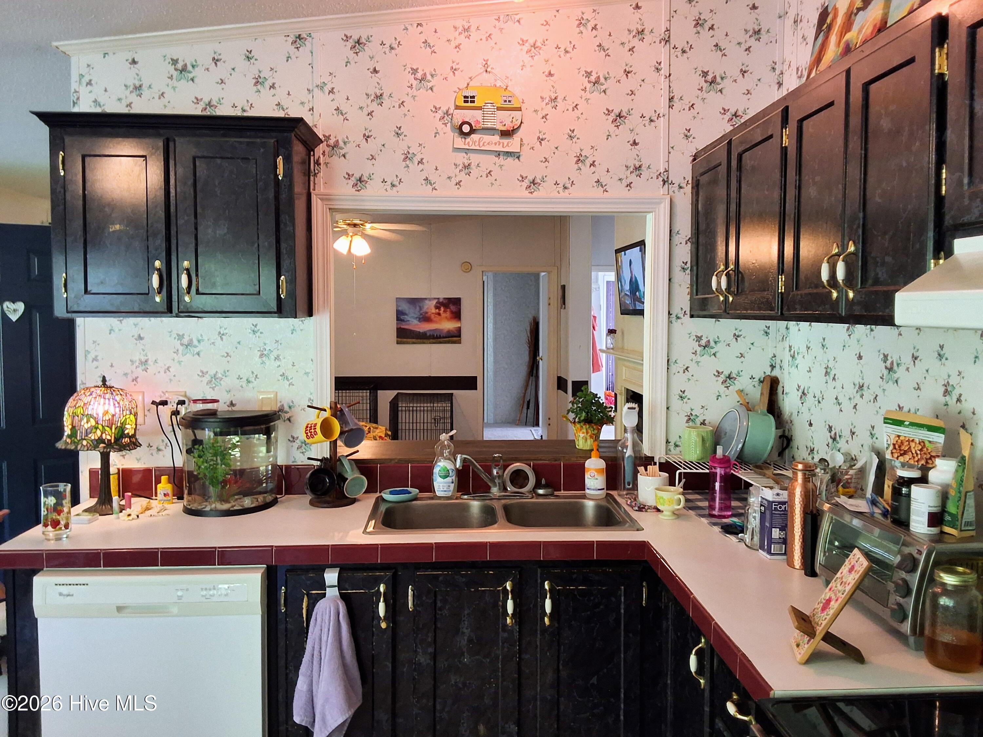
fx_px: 795
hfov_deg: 63.4
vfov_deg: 49.7
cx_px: 492
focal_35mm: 28
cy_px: 368
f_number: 1.9
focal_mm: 2.91
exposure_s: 1/30
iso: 160
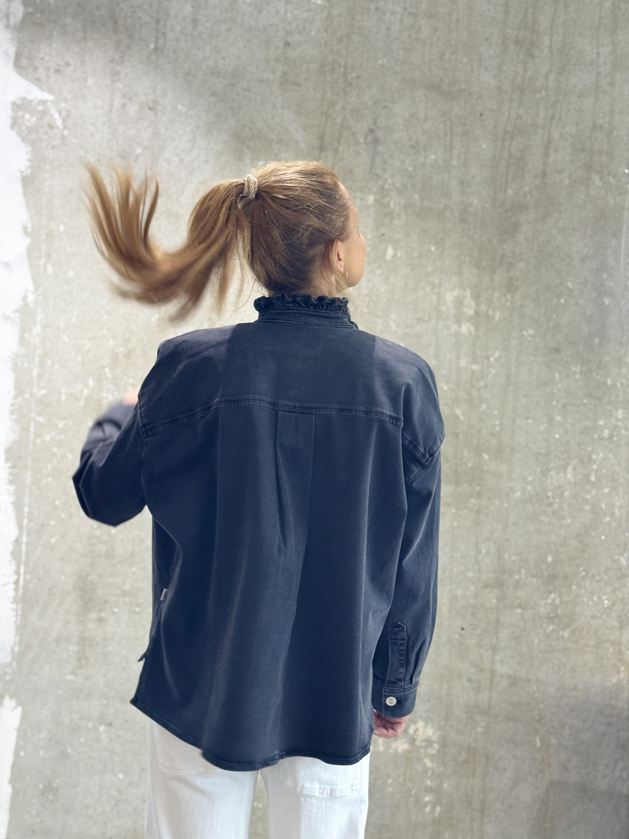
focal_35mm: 48
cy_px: 420
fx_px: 1163
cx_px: 314
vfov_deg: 39.7
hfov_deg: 30.3
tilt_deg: -1.5
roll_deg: -5.0
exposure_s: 1/100
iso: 100
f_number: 1.78
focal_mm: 6.76
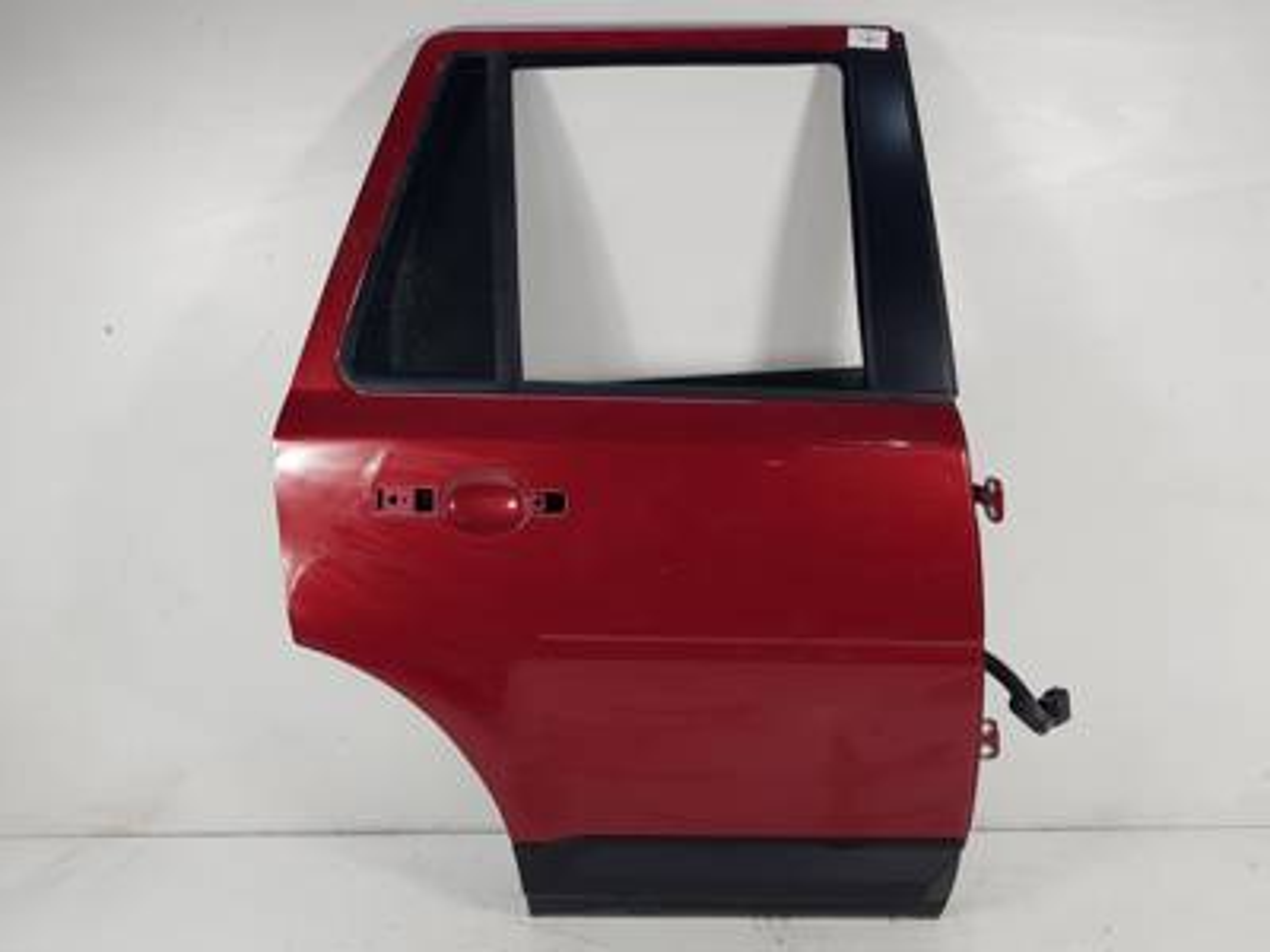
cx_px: 635
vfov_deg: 53.1
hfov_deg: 67.3
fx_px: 954
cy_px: 476
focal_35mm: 26
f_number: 1.7
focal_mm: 4.2
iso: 50
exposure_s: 1/100
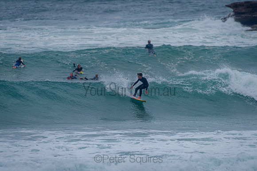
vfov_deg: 2.2
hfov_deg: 3.4
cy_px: 86
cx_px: 128
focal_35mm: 613
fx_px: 4374
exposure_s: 1/2000
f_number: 5.6
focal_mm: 500
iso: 400
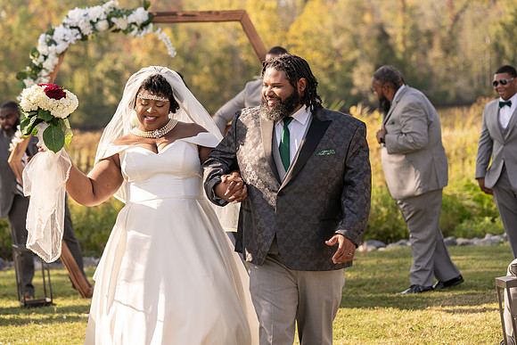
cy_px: 166
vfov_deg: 12.4
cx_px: 243
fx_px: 1591
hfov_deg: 18.5
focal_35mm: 111
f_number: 4
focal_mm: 103
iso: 100
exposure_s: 1/500
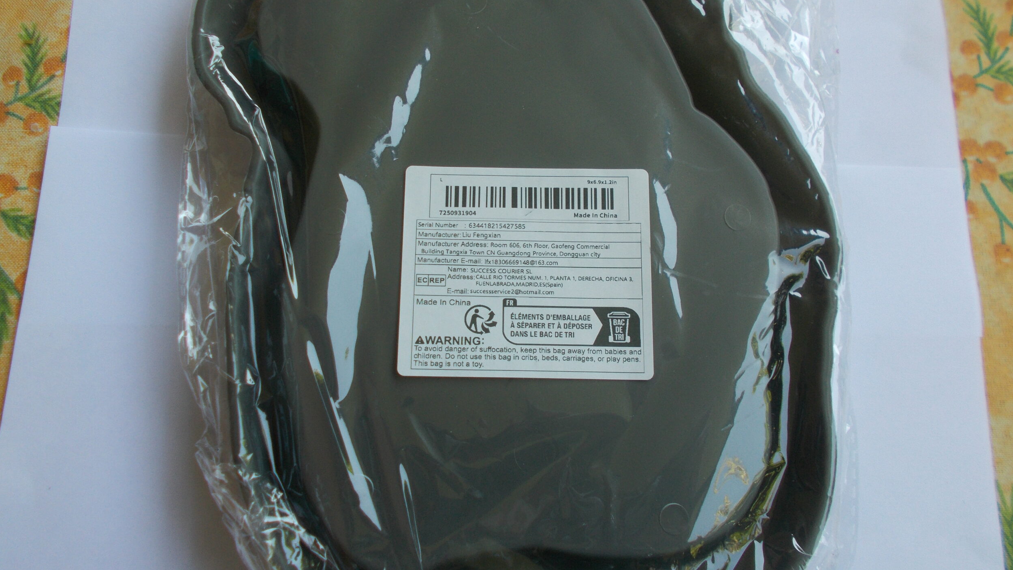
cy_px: 239
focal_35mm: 29
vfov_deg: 40.1
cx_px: 506
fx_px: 779
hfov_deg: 66.1
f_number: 3.2
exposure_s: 1/100
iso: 80
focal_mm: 4.6
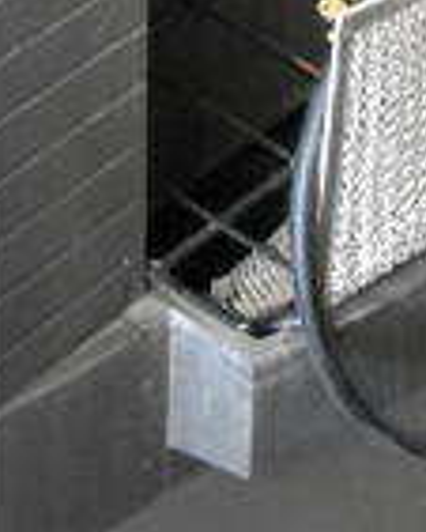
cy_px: -1090
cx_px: 162
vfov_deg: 9.2
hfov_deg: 9.4
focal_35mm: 164
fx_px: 2582
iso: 5000
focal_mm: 18
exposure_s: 1/30
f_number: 3.5
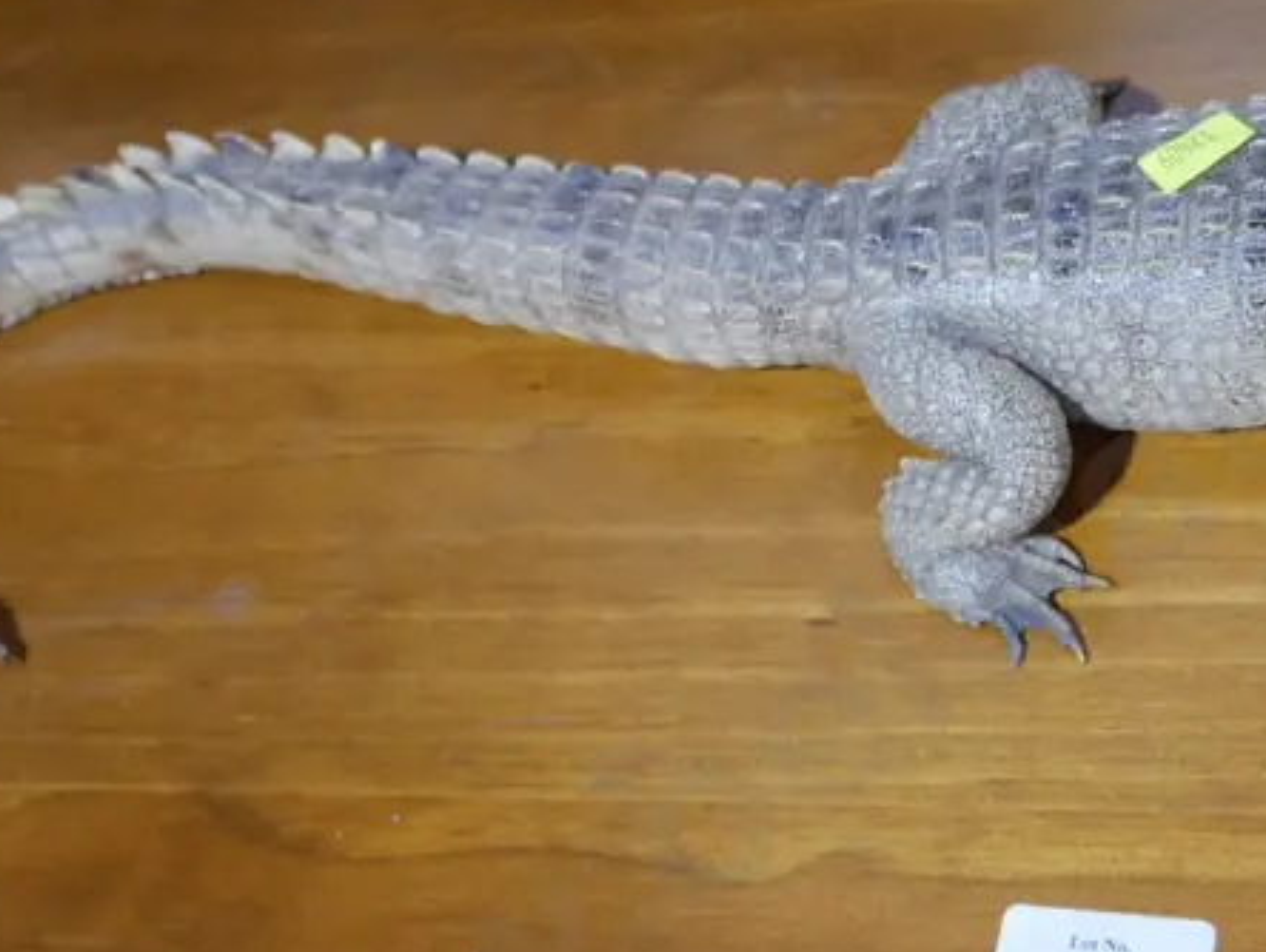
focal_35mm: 83
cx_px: 1280
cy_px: 395
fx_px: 3039
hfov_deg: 22.6
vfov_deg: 17.8
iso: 500
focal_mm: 18
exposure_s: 1/60
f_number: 4
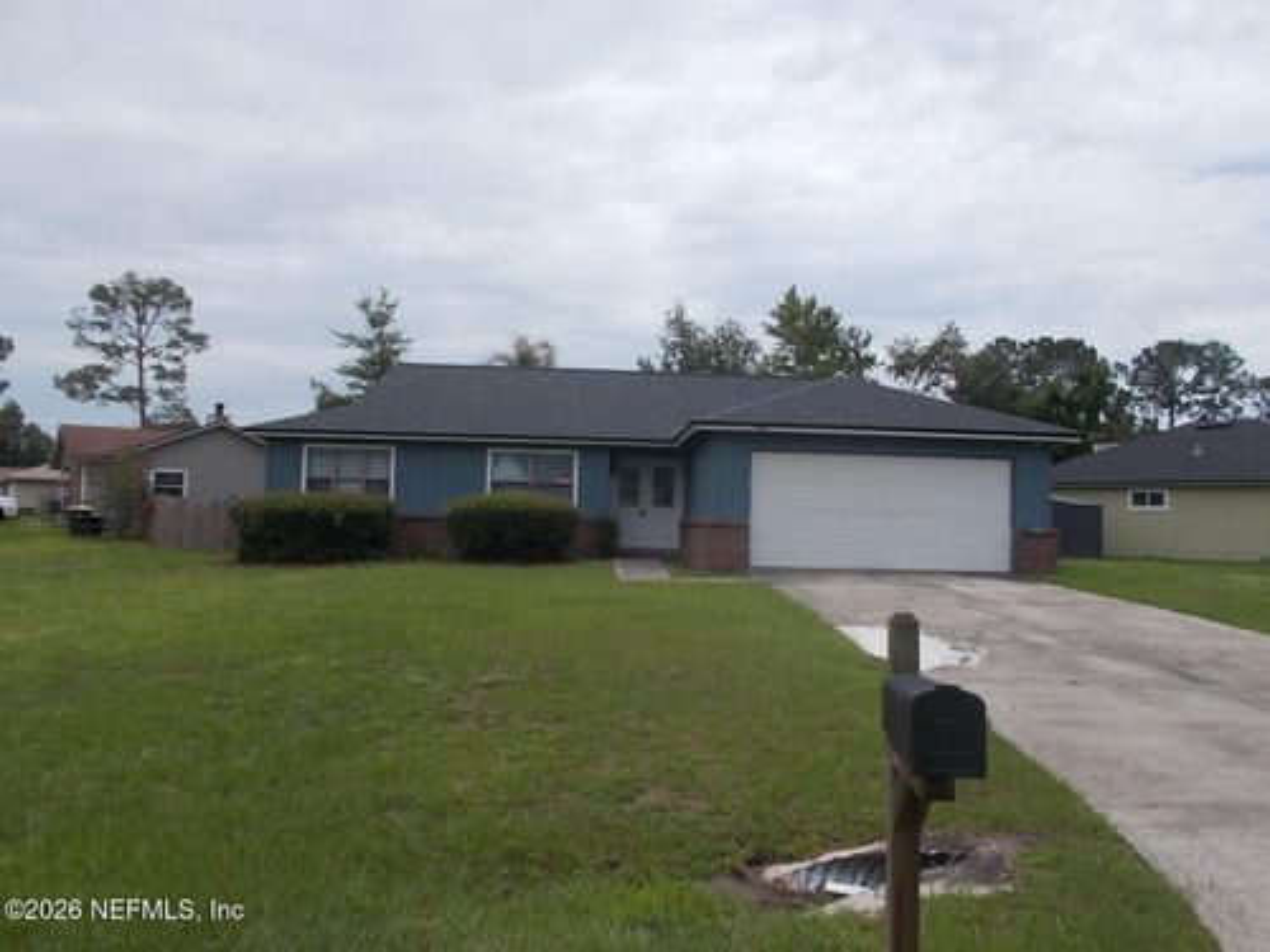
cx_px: 635
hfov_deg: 67.3
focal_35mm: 26
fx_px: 954
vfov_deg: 53.1
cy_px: 476
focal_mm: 4.6
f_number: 8
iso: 80
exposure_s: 1/250
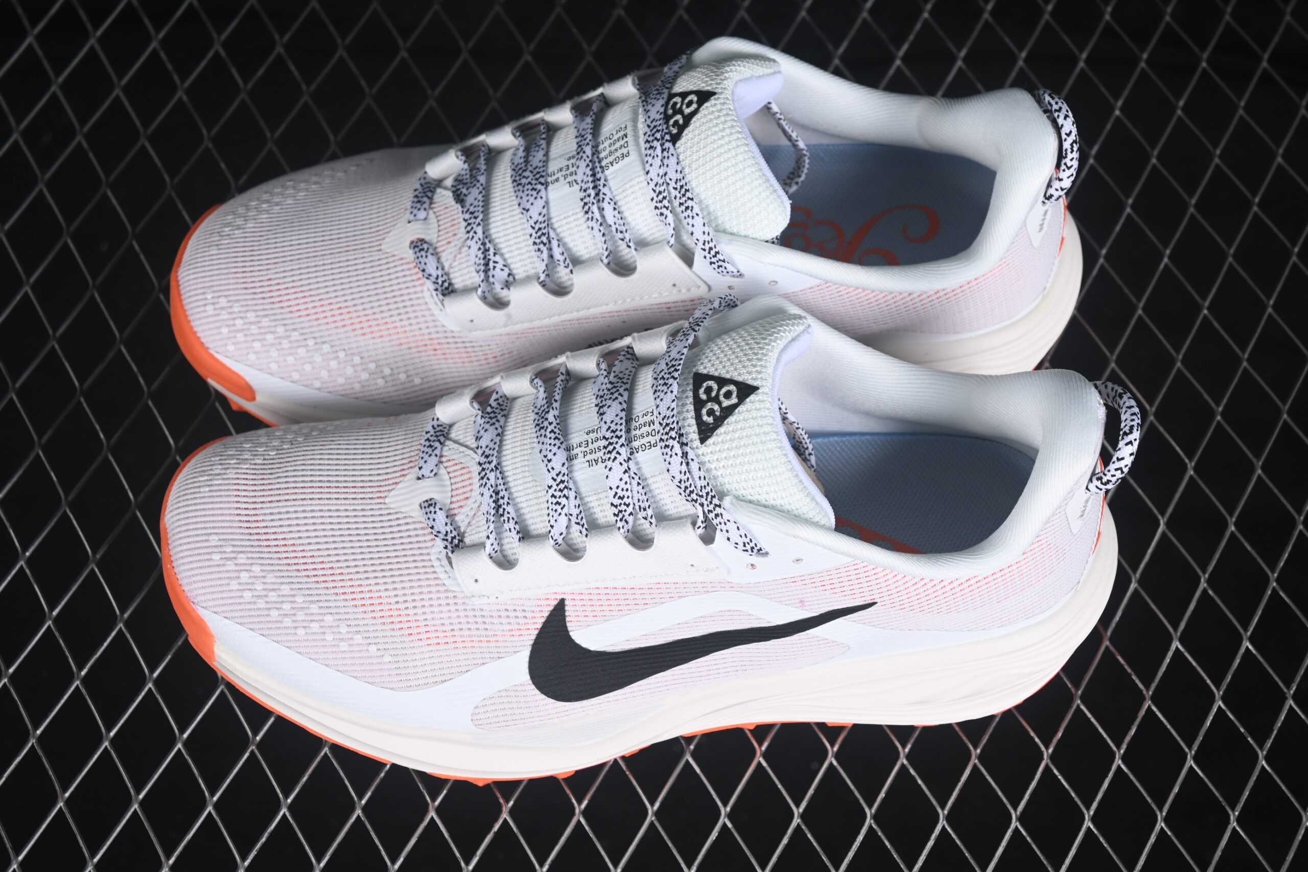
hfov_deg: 27.0
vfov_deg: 18.2
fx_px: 2725
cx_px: 654
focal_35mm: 75
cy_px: 436
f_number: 7.1
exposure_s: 1/80
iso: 160
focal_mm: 50
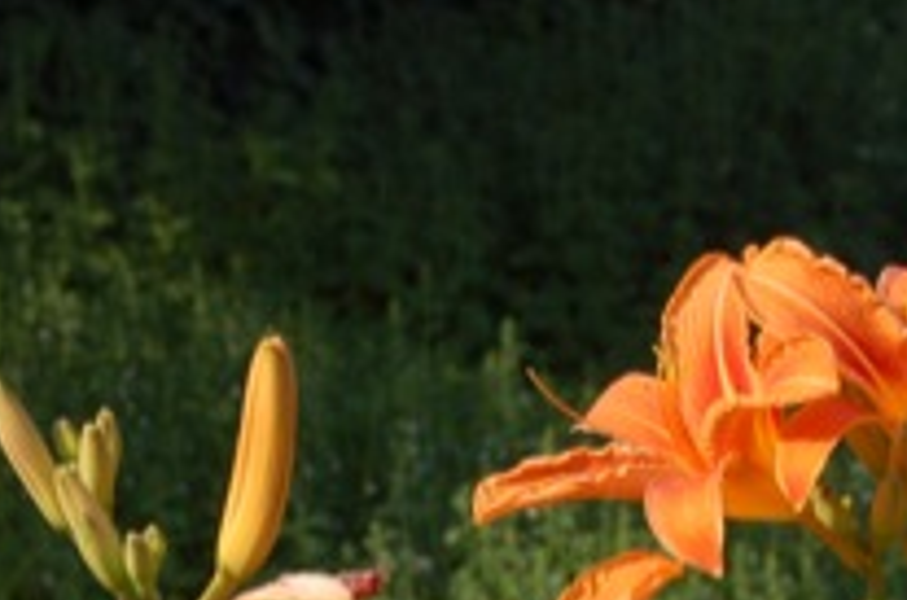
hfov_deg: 8.1
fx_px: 6424
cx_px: 280
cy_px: 782
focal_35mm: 256
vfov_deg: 5.3
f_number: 9
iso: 400
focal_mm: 55
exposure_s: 1/320
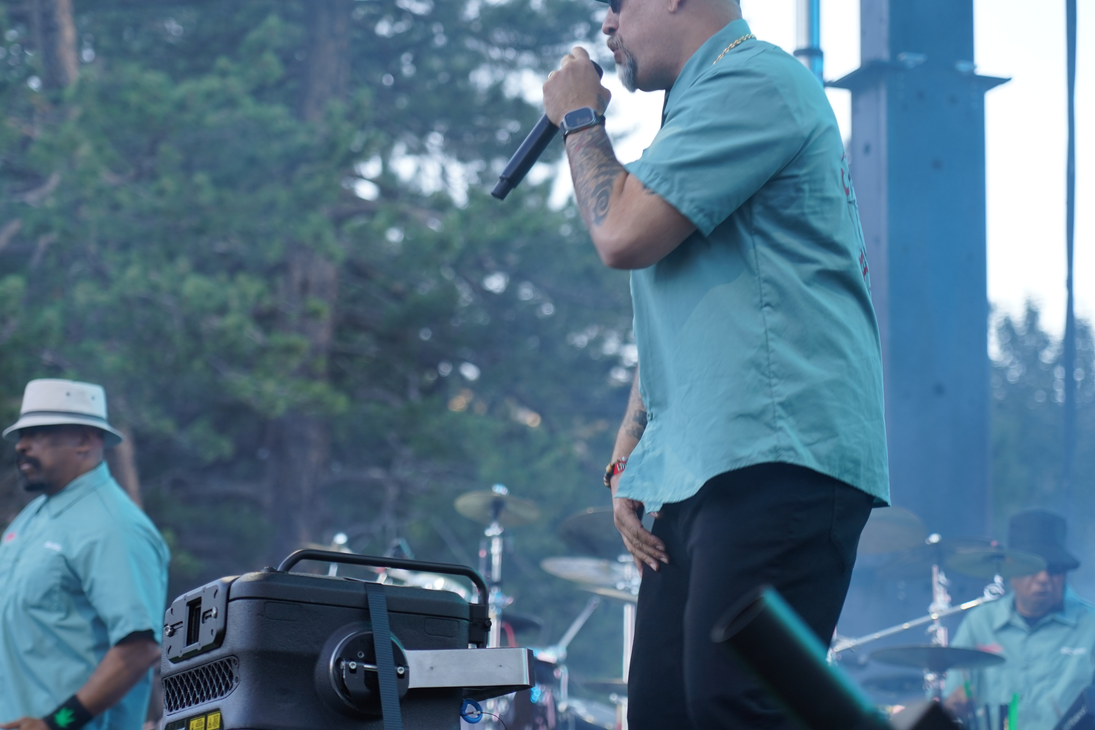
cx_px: 443
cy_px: 324
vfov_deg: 10.8
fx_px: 3862
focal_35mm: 127
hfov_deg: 16.1
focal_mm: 105
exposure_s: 1/125
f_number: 4
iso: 250
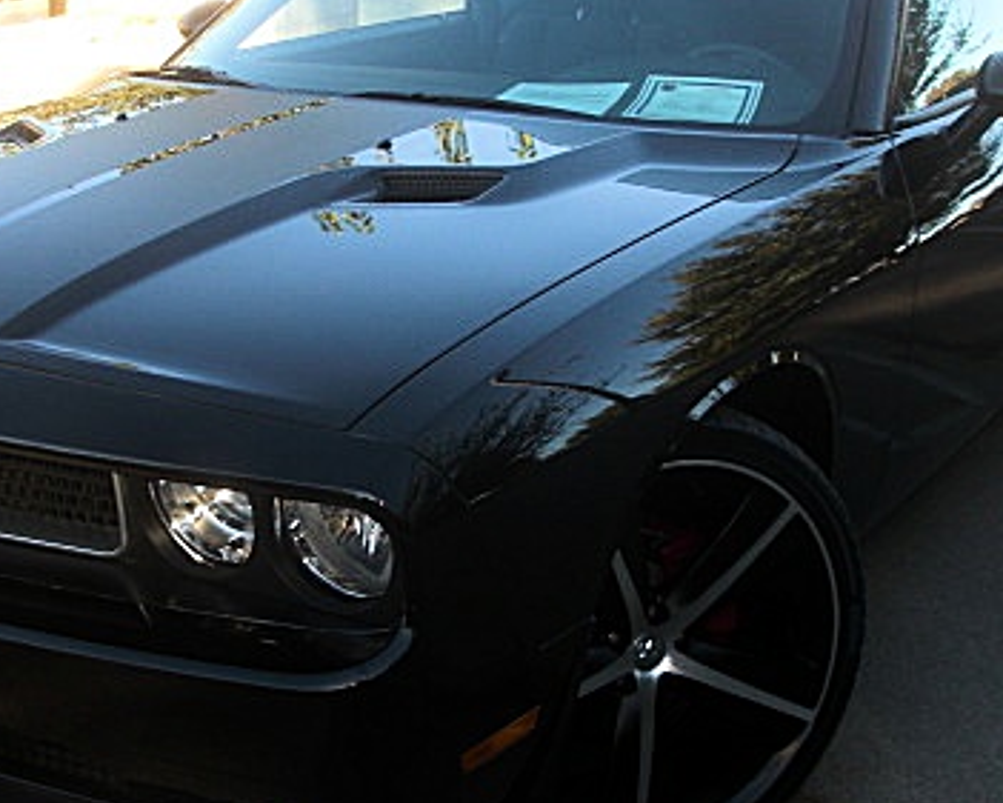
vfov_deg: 23.9
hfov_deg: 29.5
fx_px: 1900
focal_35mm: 64
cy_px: 386
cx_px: 411
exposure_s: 1/125
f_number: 2.8
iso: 50
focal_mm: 6.3
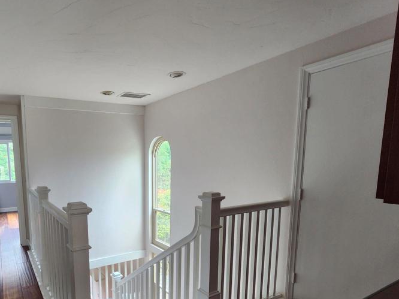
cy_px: 196
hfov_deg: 78.4
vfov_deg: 64.5
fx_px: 230
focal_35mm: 20
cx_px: 125
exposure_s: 1/60
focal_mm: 2.2
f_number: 2.2
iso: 160
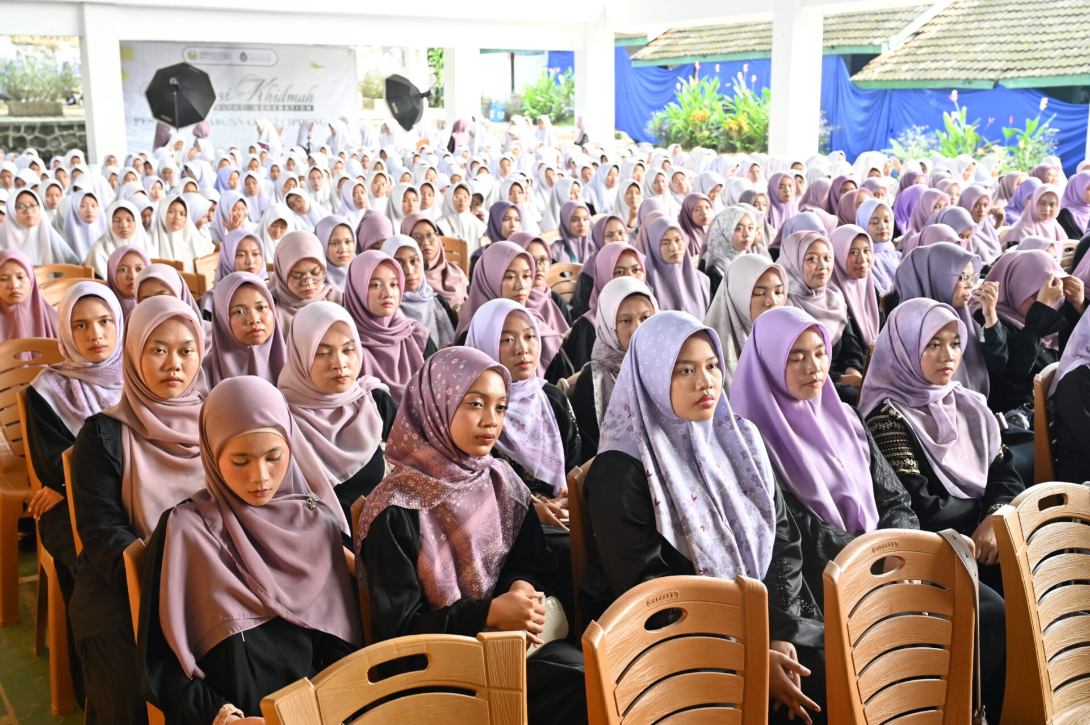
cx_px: 545
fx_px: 1150
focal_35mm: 38
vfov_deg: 35.0
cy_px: 362
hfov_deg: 50.7
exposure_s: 1/100
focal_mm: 38
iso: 500
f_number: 5
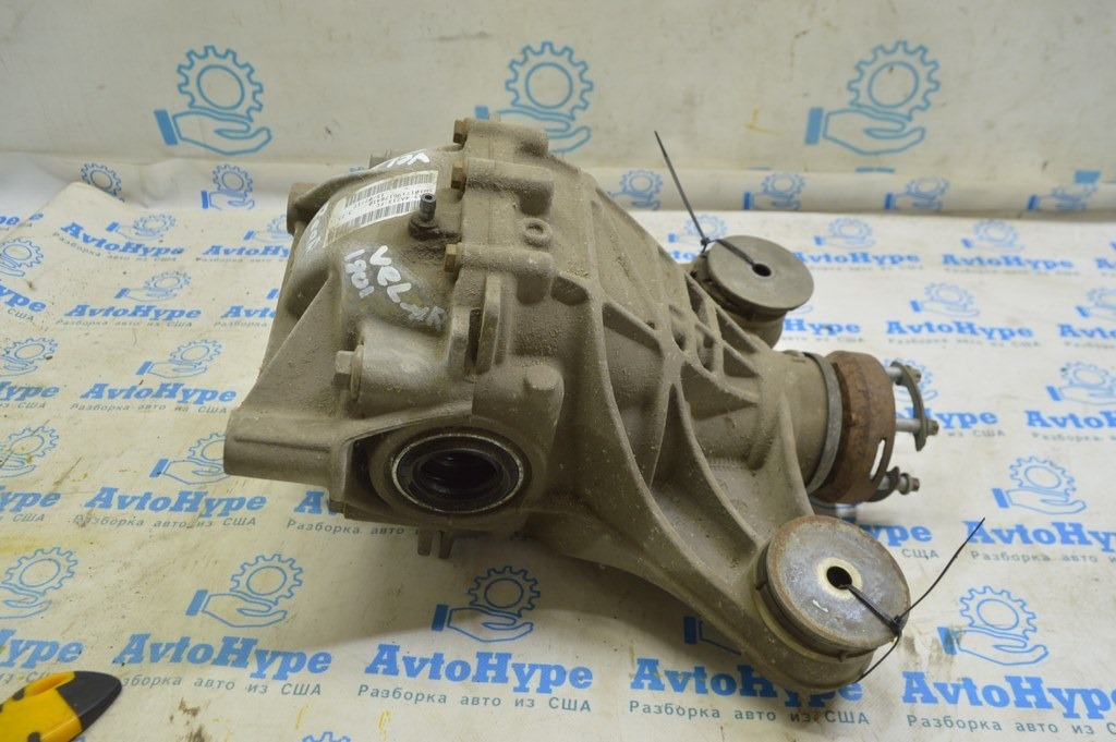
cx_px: 558
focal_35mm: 30
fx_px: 929
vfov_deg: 43.5
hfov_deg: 62.0
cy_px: 371
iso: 400
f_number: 5.6
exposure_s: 1/20
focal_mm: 20
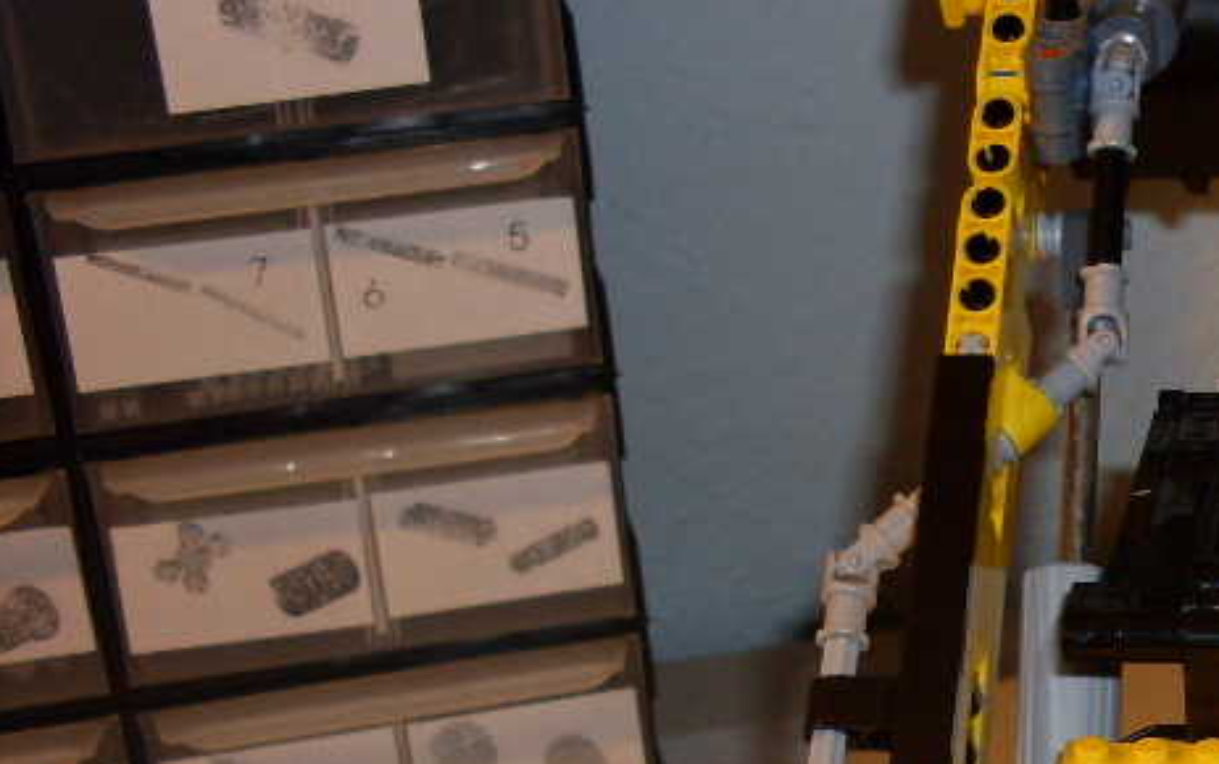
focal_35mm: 89
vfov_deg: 14.5
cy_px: 735
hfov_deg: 22.0
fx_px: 2959
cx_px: 1340
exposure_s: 1/45
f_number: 2.8
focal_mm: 6.3
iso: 100
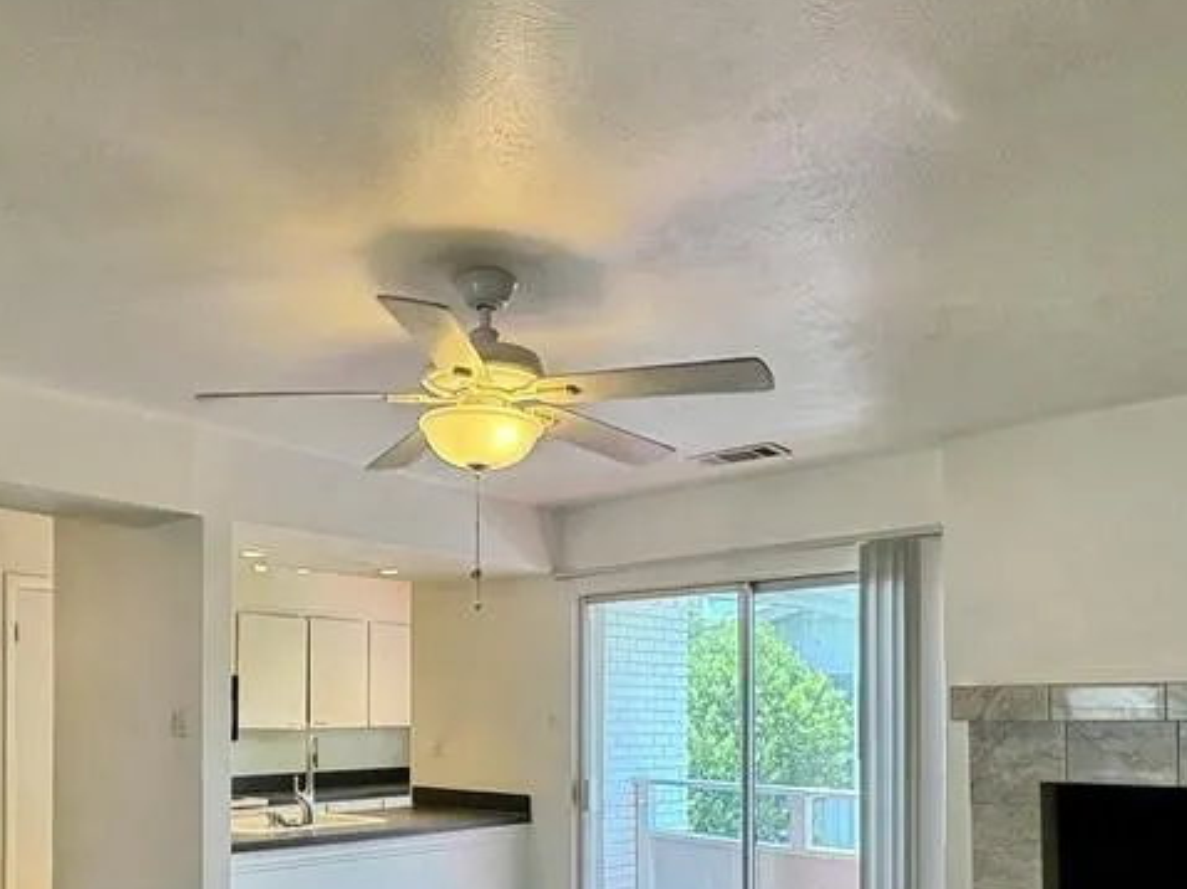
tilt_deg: -2.2
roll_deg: +0.4
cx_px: 417
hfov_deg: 58.9
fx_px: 1028
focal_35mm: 30
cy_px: 760
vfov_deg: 43.6
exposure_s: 1/120
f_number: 2.2
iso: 80
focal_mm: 2.22
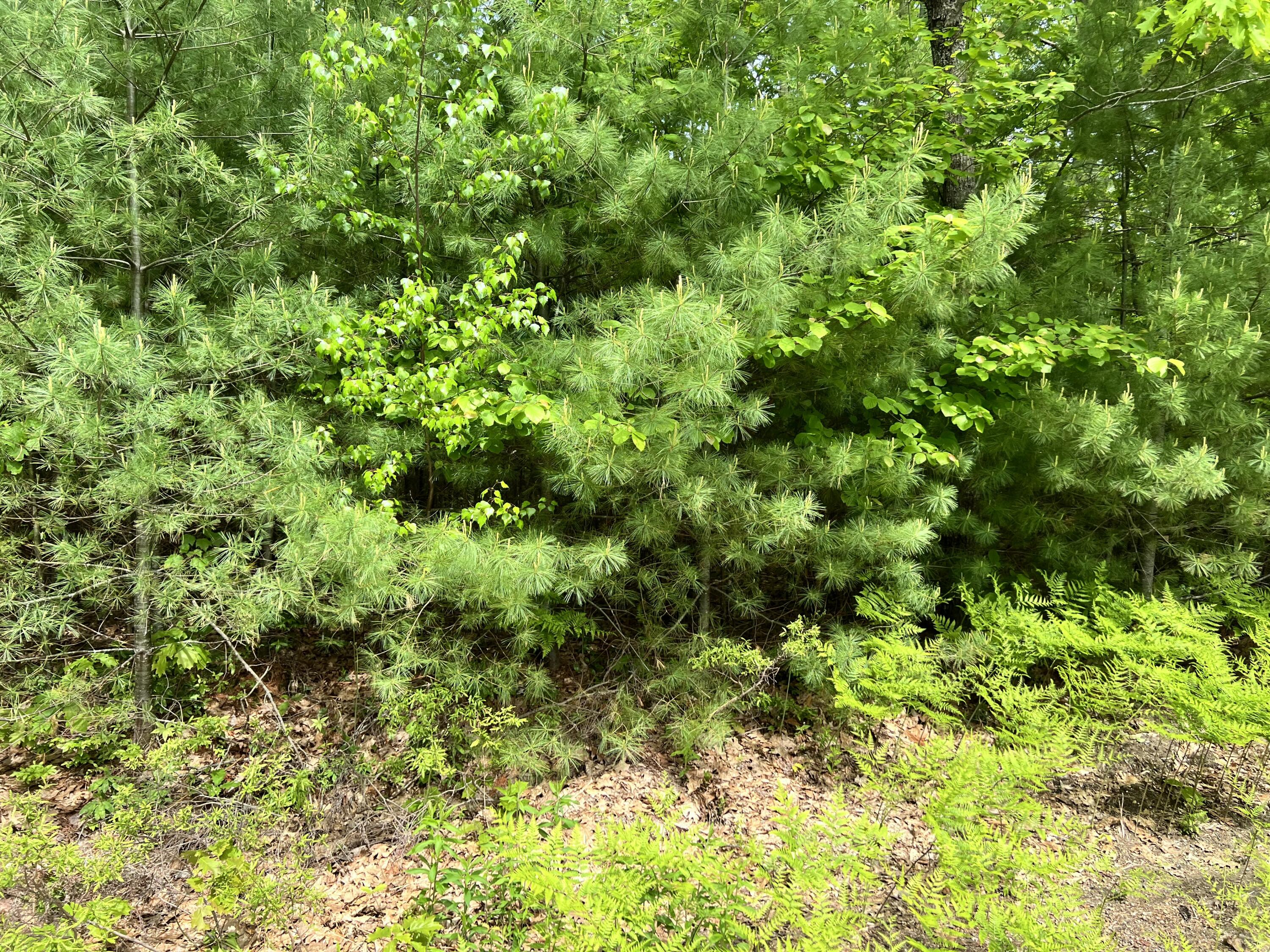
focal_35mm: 26
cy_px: 476
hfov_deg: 67.3
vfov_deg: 53.1
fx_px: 954
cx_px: 635
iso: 50
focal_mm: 5.7
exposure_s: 1/797
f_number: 1.5
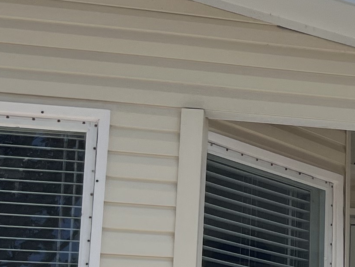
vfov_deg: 11.5
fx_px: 1303
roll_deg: -0.4
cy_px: 276
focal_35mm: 127
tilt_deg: +9.7
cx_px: 690
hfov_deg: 13.5
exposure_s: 1/4444
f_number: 1.5
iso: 50
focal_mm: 5.7
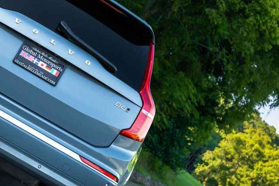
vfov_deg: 13.0
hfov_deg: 19.5
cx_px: 140
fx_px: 813
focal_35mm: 105
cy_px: 93
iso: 500
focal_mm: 70
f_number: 8
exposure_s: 1/250
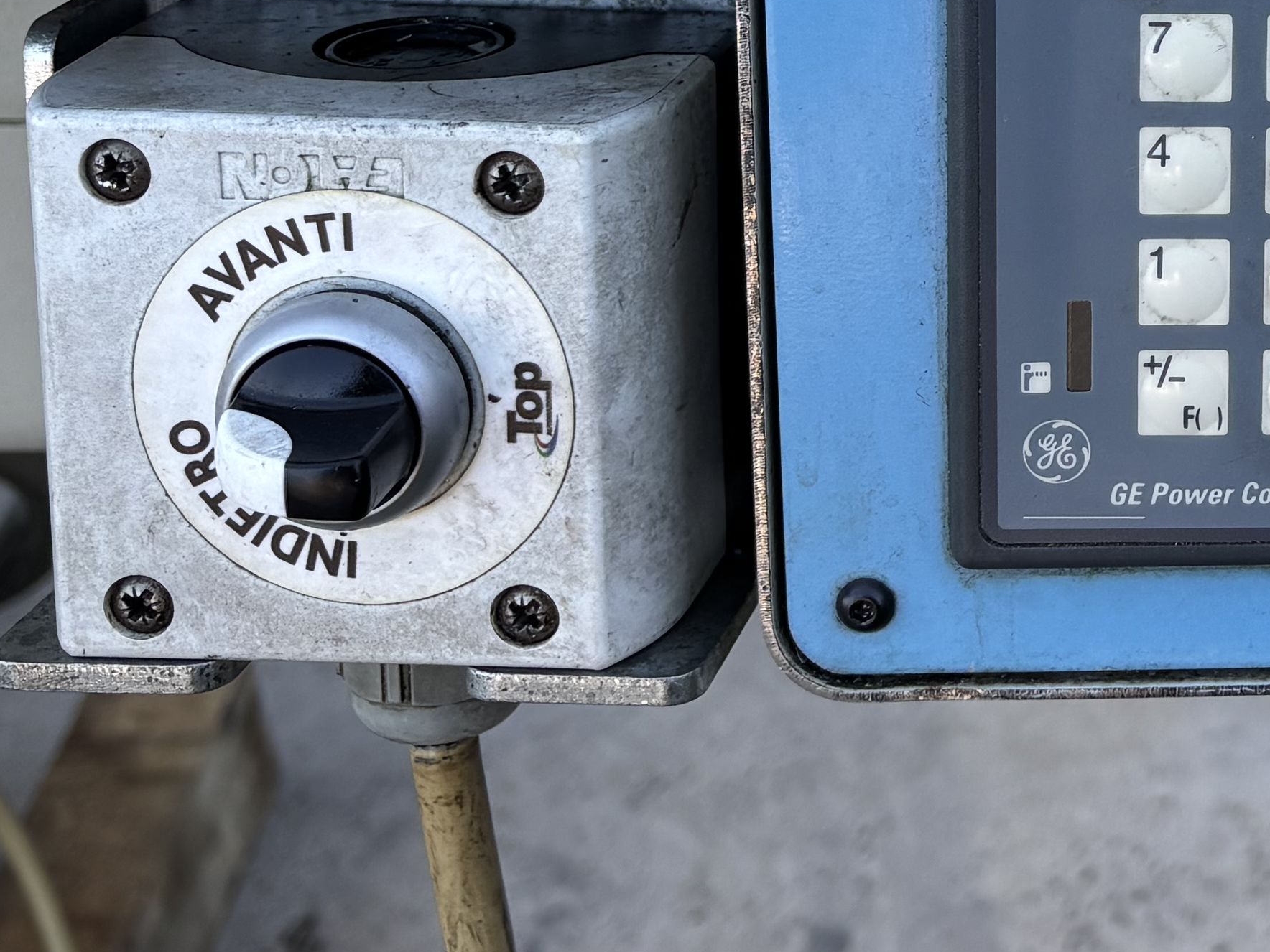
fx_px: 3082
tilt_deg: -27.1
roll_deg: -1.0
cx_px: 1591
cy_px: -229
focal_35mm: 84
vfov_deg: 16.7
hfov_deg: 21.4
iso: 50
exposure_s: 1/277
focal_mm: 5.96
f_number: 1.6
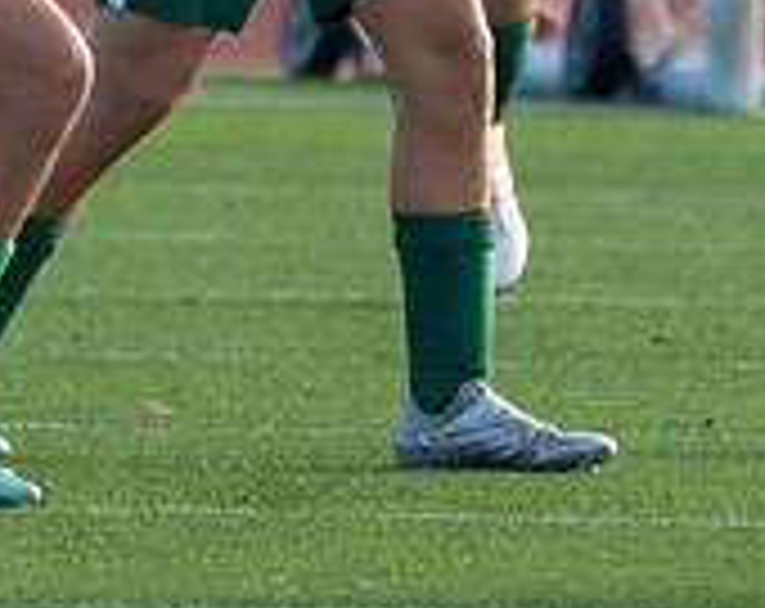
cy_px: -259
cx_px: -255
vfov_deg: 0.7
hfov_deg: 0.8
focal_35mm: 2325
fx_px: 52490
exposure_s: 1/1250
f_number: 5.6
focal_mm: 400
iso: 640
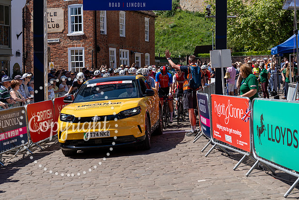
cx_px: 150
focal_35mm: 70
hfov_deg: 28.8
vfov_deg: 19.5
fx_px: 581
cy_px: 100
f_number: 4
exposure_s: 1/1000
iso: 125
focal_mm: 70
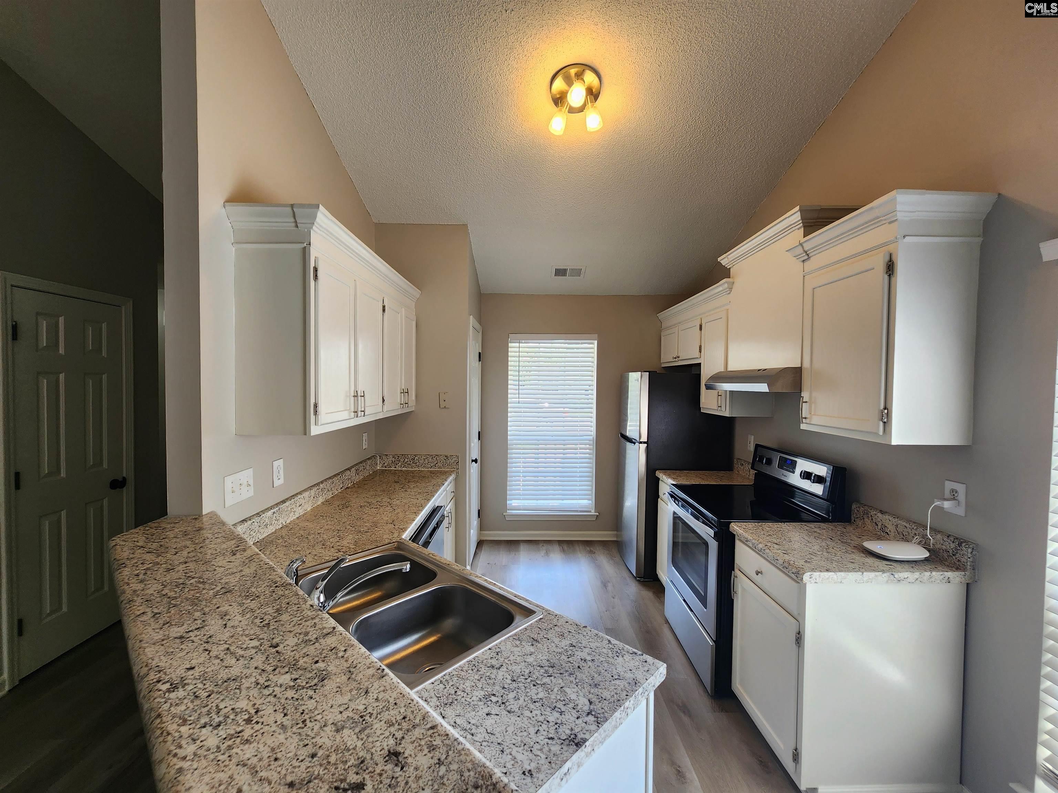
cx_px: 529
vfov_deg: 89.9
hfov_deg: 106.2
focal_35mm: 13
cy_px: 396
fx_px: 397
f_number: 2.2
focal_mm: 2.2
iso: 80
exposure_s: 1/60
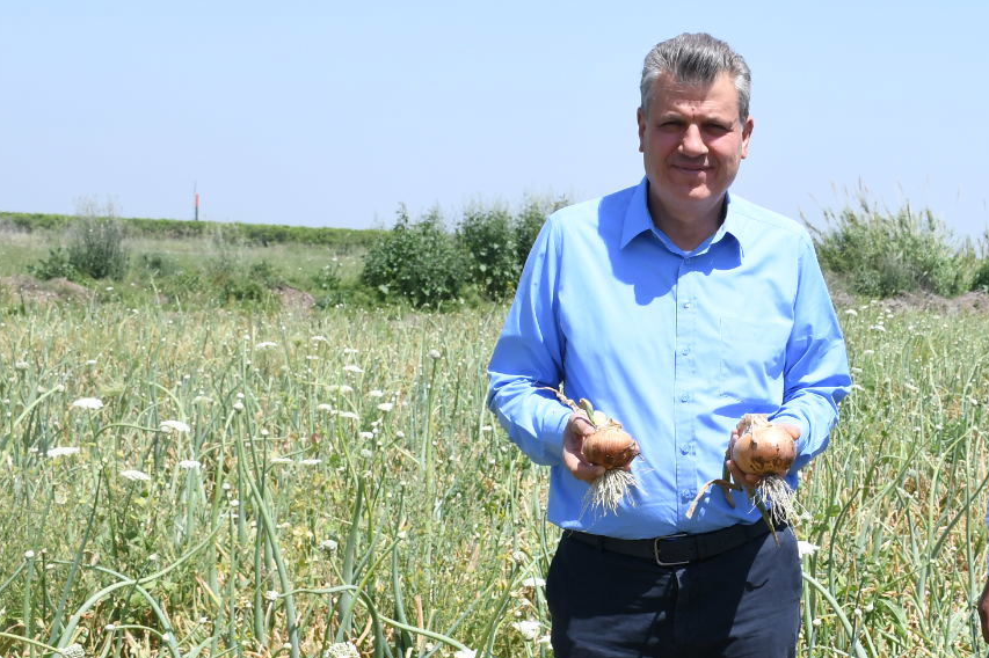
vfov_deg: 17.9
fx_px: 2087
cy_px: 447
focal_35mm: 76
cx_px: 858
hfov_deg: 25.9
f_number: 11
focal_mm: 27
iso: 400
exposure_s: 1/500
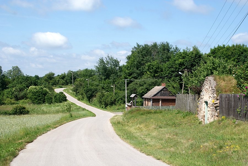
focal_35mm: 68
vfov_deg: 20.2
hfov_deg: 29.8
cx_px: 124
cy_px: 83
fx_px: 465
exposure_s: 1/200
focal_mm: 45
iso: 100
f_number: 9
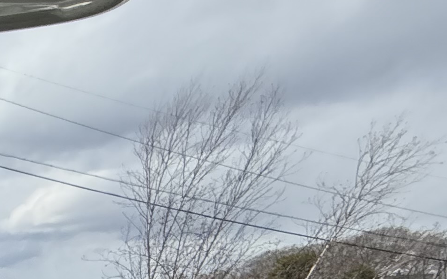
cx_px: -498
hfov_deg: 17.9
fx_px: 768
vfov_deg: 14.2
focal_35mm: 63
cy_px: 667
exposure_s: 1/2165
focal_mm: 2.22
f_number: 2.2
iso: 64
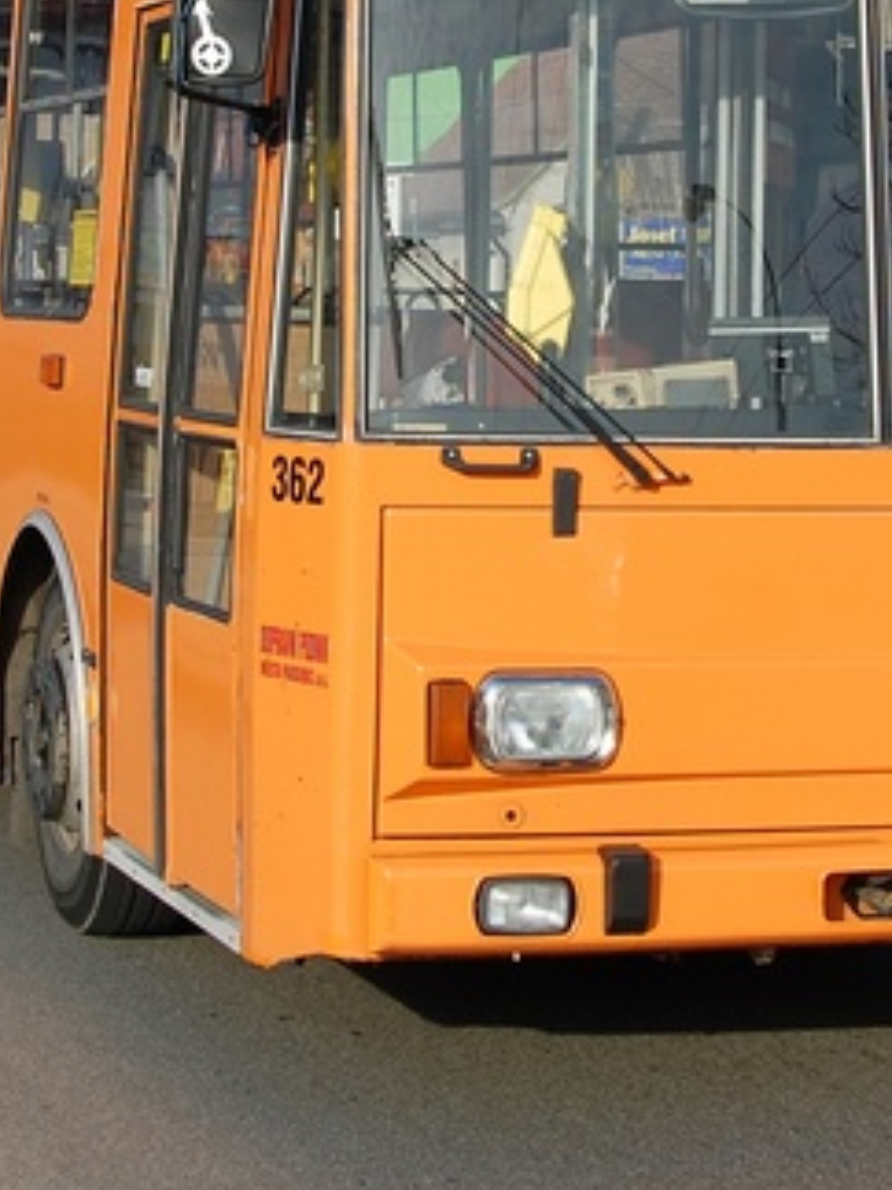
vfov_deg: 19.3
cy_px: 136
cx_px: 450
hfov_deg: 14.7
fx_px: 3450
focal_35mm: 100
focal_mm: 25
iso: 220
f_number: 10
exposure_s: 1/250
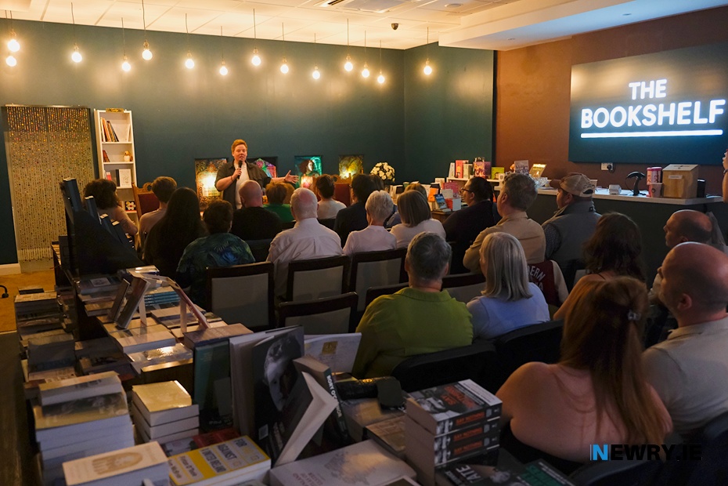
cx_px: 364
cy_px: 243
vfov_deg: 45.0
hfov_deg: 63.7
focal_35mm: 29
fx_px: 586
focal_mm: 19.6
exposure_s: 1/125
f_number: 2.8
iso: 3200
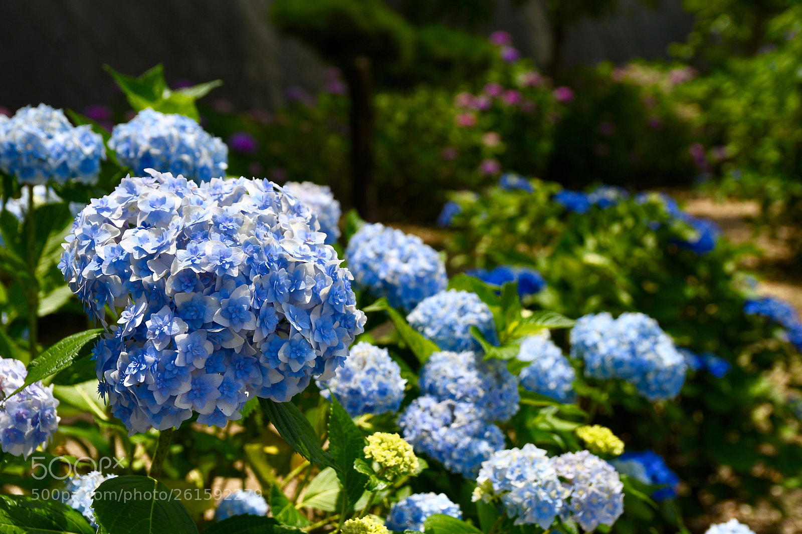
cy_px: 267
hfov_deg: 33.4
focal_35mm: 60
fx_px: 1336
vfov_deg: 22.6
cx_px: 401
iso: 100
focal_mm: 40
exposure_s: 1/1600
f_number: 4
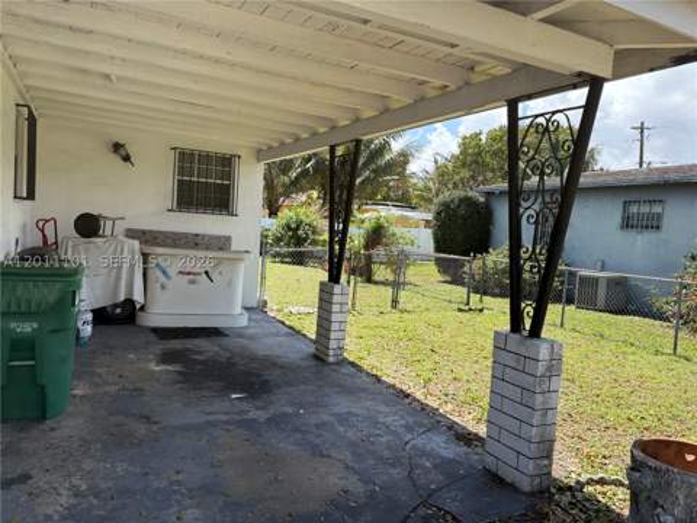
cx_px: 348
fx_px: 524
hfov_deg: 67.3
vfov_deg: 53.1
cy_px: 262
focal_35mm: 26
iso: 64
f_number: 1.6
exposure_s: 1/1667
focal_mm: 5.96
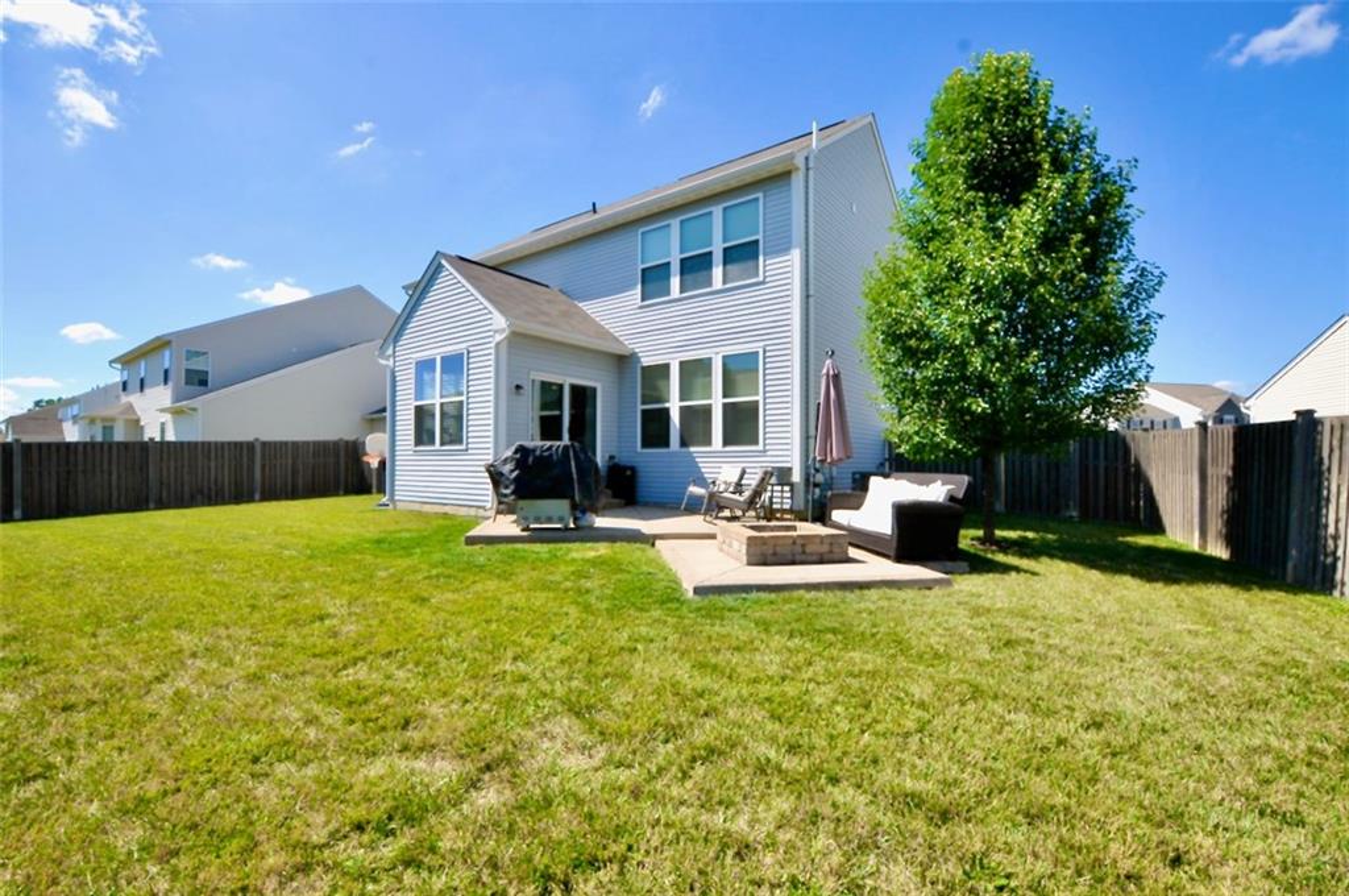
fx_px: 561
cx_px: 674
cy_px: 448
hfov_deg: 100.5
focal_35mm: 15
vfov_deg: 77.2
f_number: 9
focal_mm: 10
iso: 400
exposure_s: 1/320
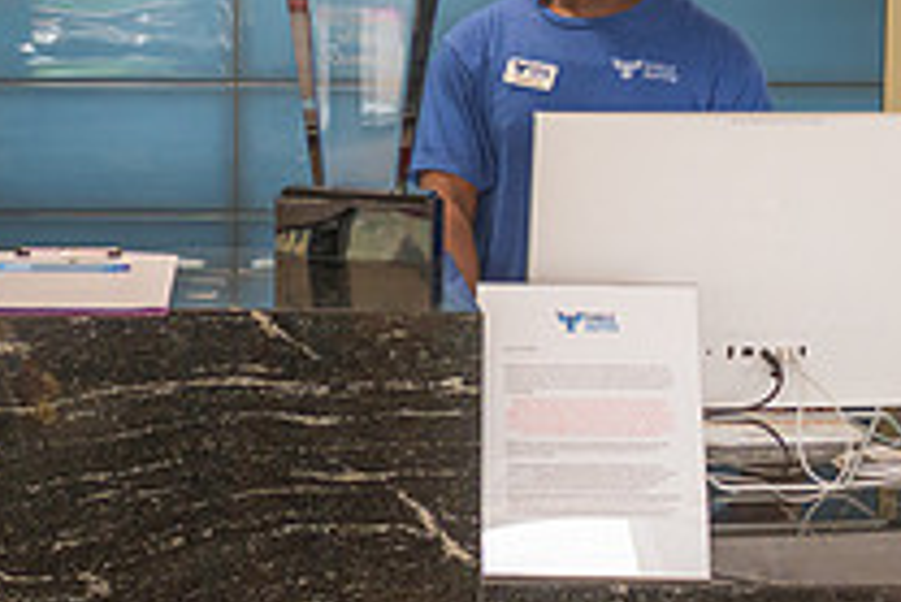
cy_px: 32
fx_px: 1953
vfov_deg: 17.2
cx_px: 221
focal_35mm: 78
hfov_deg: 25.6
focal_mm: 28
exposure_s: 1/100
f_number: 5.6
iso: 1250
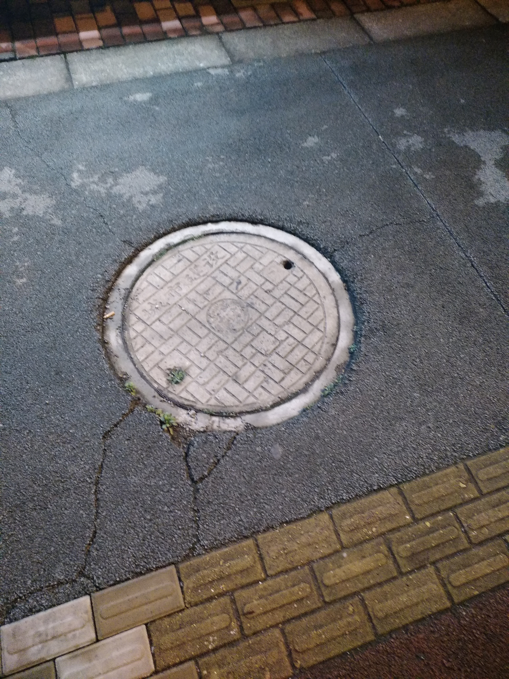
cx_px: 254
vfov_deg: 71.6
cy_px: 340
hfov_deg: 56.8
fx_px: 471
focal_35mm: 24
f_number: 1.9
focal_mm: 3.94
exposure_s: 1/20
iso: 1186
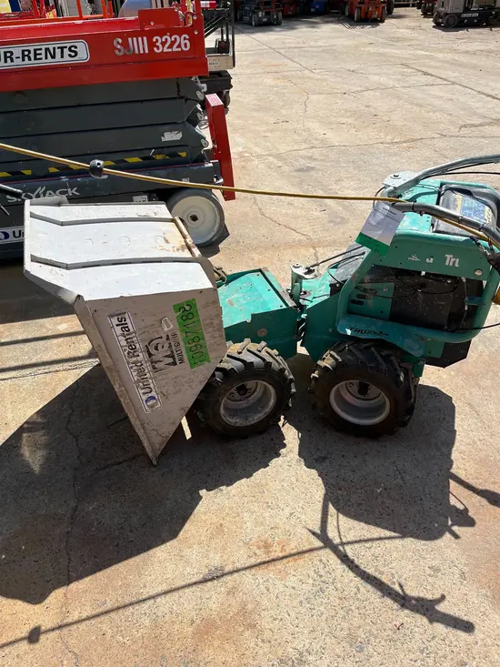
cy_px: 334
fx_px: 501
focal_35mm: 26
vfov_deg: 67.3
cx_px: 250
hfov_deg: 53.1
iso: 50
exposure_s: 1/3135
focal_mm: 5.1
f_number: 1.6
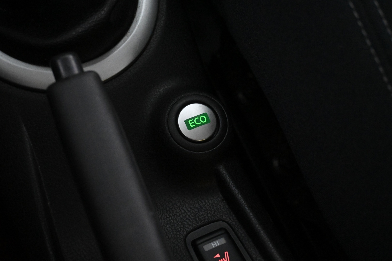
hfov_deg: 40.5
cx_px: 196
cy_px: 130
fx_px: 531
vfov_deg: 27.7
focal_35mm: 49
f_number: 5
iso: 9000
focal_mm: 32.5
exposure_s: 1/50
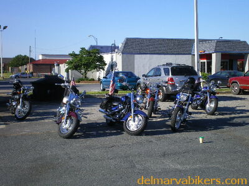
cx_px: 124
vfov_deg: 26.1
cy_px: 93
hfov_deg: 34.3
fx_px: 403
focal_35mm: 56
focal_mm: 9.3
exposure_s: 1/200
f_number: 5.6
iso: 64
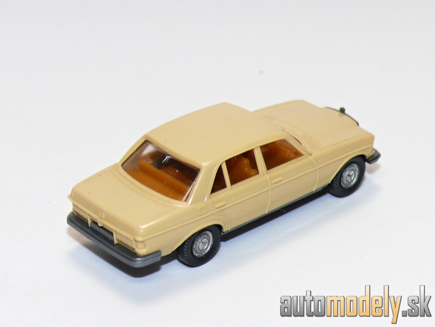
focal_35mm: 135
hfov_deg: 14.6
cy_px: 164
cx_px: 218
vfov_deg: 11.0
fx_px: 1696
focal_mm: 16.1
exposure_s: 1/30
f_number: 4
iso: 100
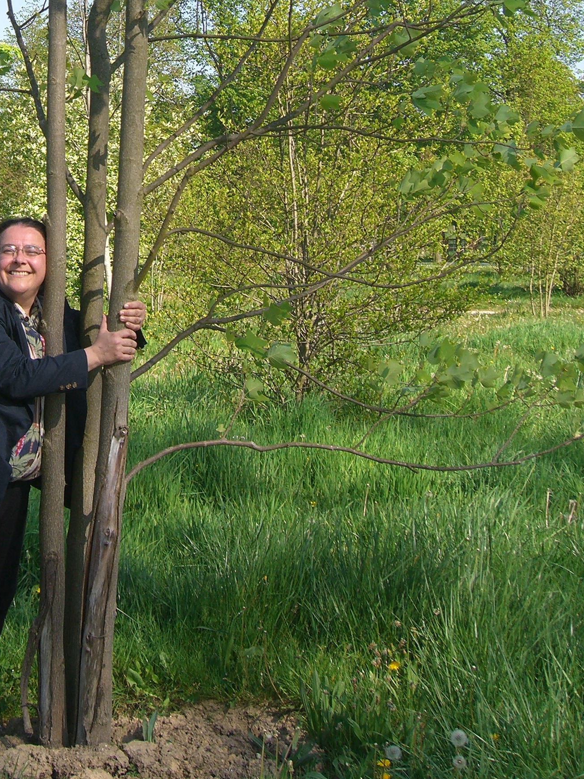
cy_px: 57
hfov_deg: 20.3
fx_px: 1597
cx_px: 69
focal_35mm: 71
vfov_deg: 26.4
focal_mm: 7.9
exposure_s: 1/320
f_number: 4
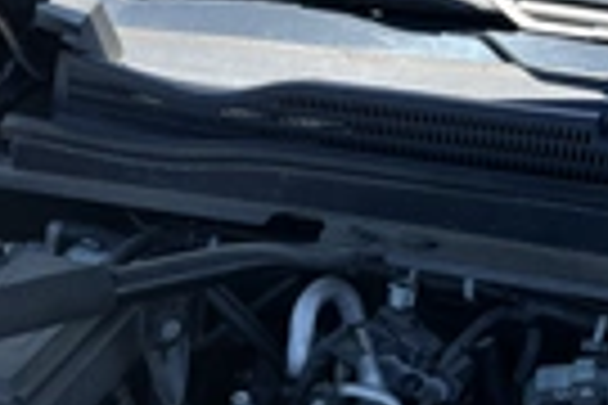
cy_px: 486
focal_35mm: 80
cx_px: 27
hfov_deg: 24.4
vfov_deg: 16.4
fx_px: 1351
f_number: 1.6
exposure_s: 1/1175
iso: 50
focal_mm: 5.1
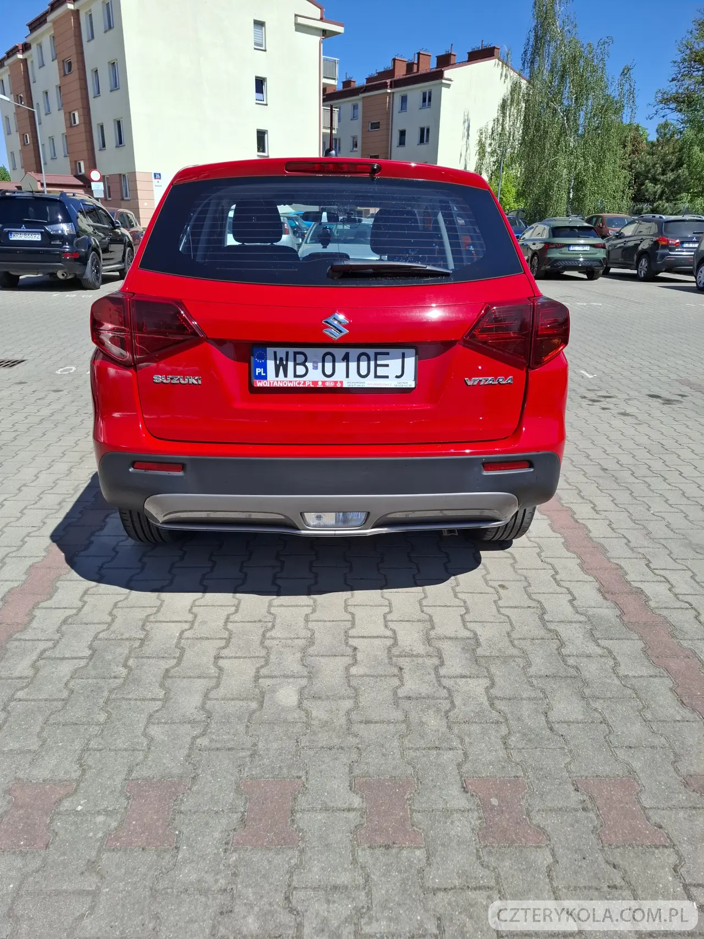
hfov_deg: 58.9
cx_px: 352
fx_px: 624
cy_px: 470
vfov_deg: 73.9
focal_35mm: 23
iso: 50
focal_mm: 5.54
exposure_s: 1/2028
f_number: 1.8
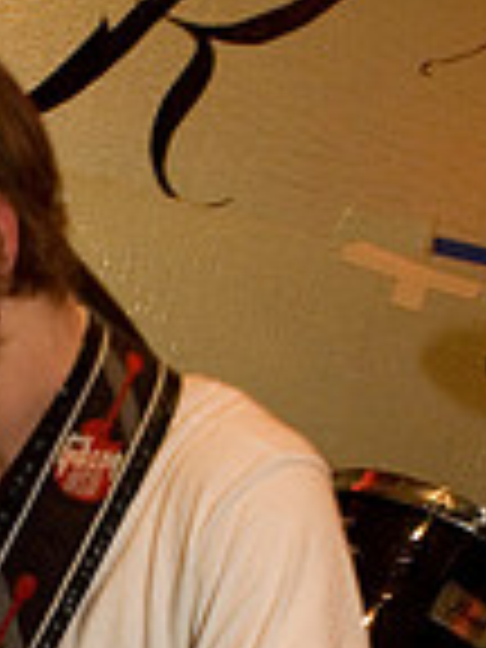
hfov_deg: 15.7
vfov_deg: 19.2
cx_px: -115
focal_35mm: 90
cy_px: 963
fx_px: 1685
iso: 800
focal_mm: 20
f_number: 3.2
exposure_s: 1/15
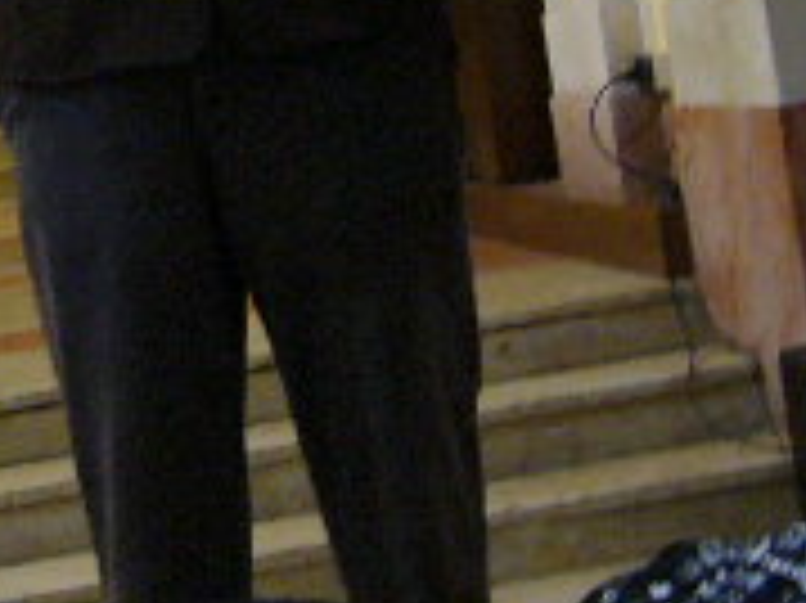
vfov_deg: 11.7
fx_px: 2909
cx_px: 239
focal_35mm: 125
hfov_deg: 15.7
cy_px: -68
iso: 200
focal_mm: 5.8
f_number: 2.8
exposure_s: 1/8
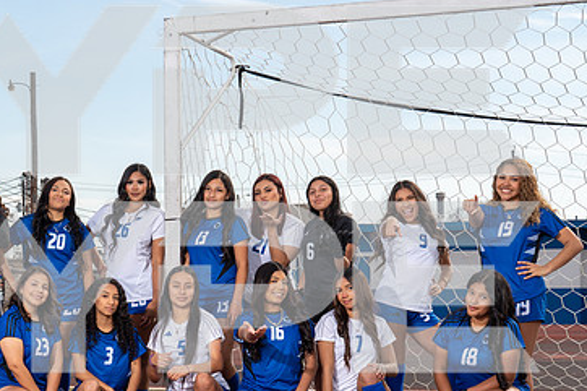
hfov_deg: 22.8
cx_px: 117
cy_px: 304
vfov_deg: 15.4
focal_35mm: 88
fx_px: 1434
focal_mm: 52
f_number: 9
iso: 100
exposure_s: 1/200
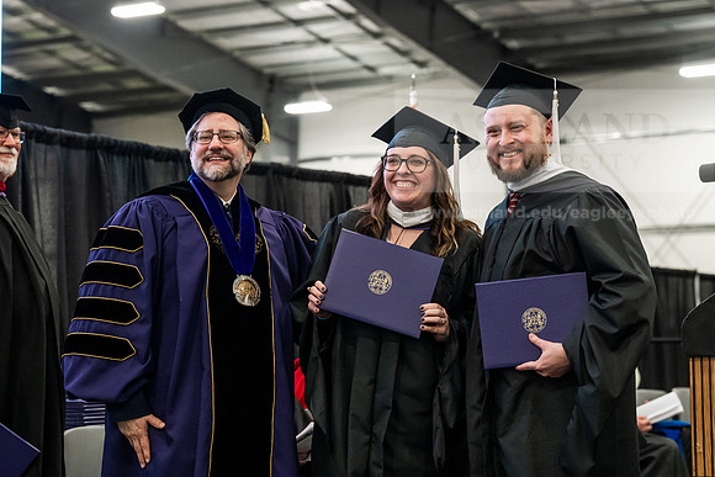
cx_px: 358
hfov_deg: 23.6
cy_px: 238
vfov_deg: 15.9
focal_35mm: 86
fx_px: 1708
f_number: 5
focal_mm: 86
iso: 6400
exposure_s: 1/250
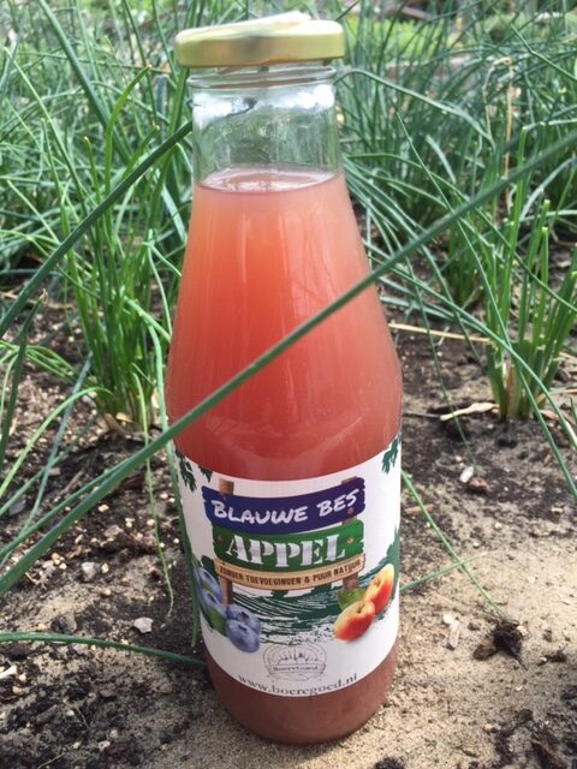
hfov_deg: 48.2
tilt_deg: -28.2
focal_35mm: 29
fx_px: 645
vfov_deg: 61.7
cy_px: 384
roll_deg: +4.1
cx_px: 288
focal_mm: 4.15
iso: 32
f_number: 2.2
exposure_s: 1/321
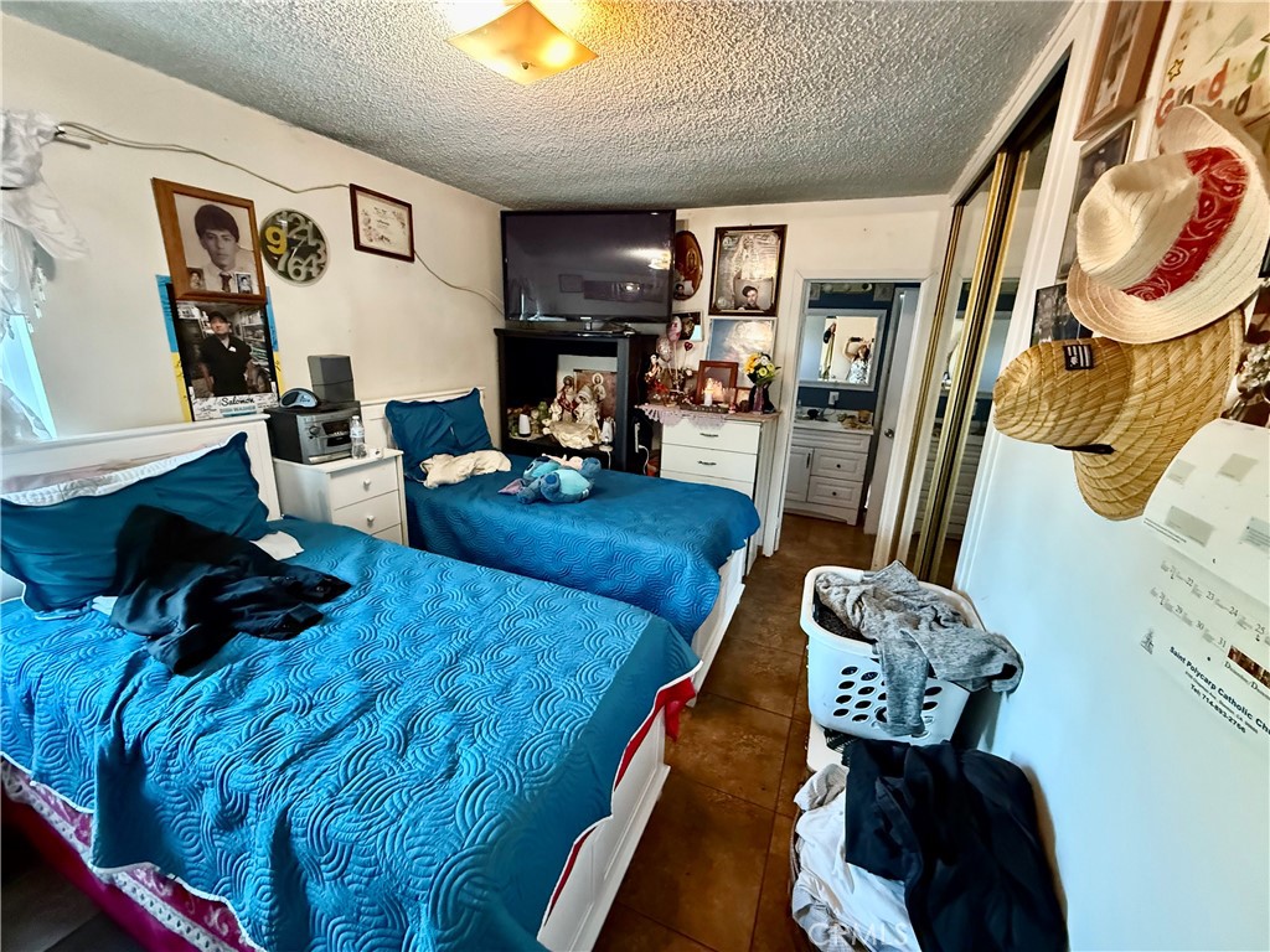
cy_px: 476
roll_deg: -2.0
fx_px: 514
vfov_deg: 85.7
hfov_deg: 102.1
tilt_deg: -15.5
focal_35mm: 14
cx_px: 635
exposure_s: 1/40
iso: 1000
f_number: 2.2
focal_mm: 2.22
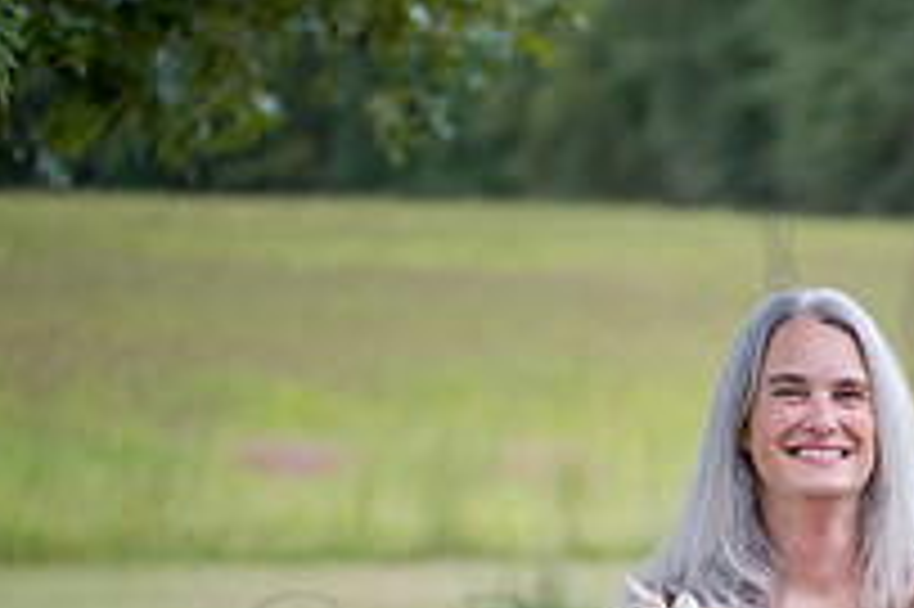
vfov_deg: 5.9
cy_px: 867
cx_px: 1067
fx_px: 5809
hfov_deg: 8.9
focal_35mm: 229
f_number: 2.8
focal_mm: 80
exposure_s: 1/640
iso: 400
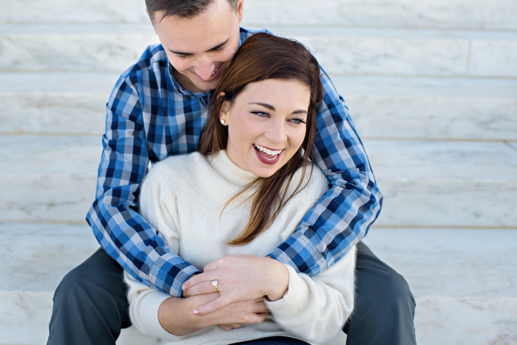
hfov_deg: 45.2
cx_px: 207
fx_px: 618
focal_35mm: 43
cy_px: 160
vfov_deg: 31.2
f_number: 2.8
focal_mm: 35
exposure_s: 1/400
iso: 200
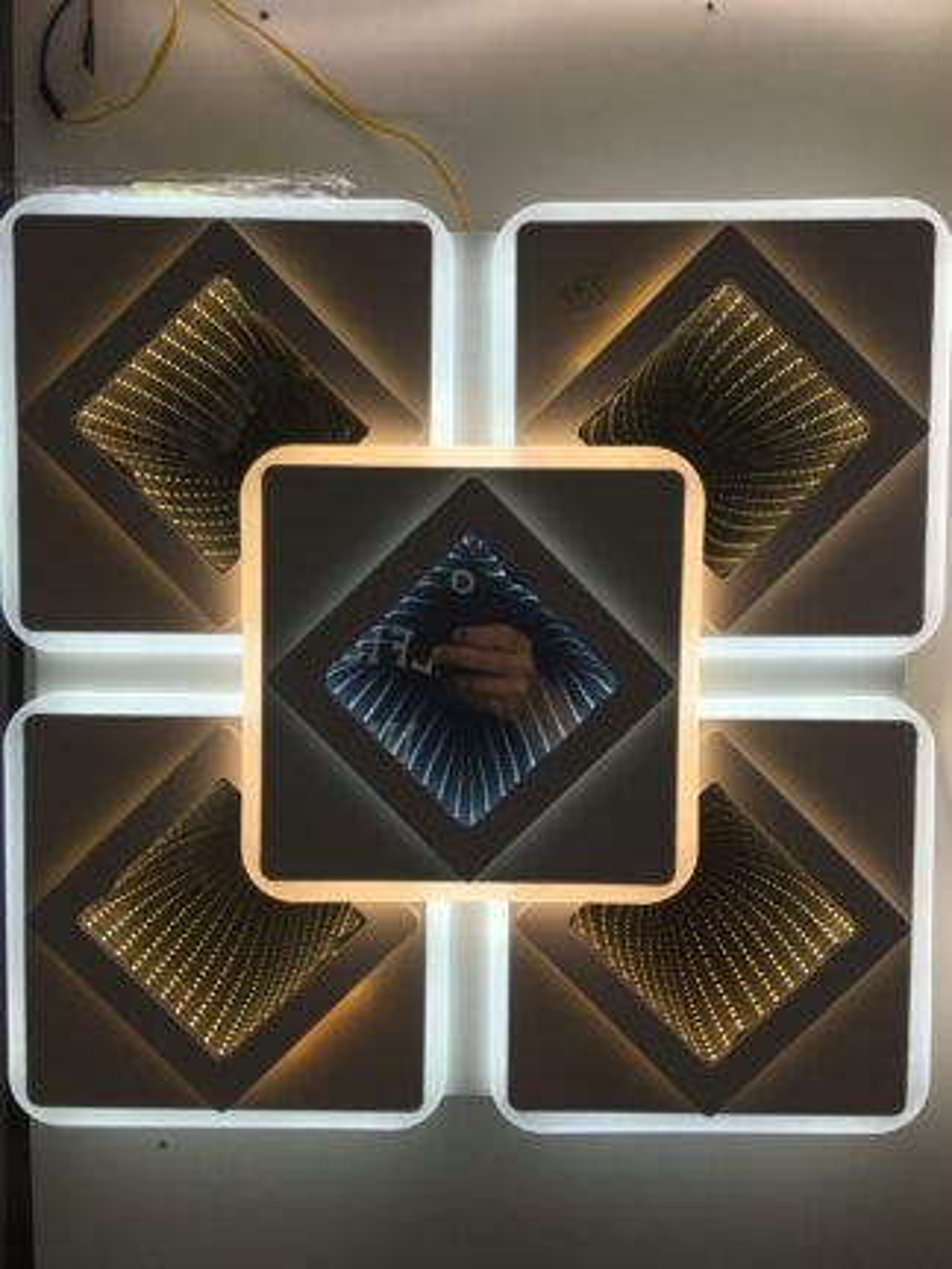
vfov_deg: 61.7
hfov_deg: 48.2
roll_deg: +0.1
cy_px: 634
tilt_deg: -2.2
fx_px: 1063
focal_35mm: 29
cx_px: 476
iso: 25
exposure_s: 1/1166
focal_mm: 4.15
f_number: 2.2
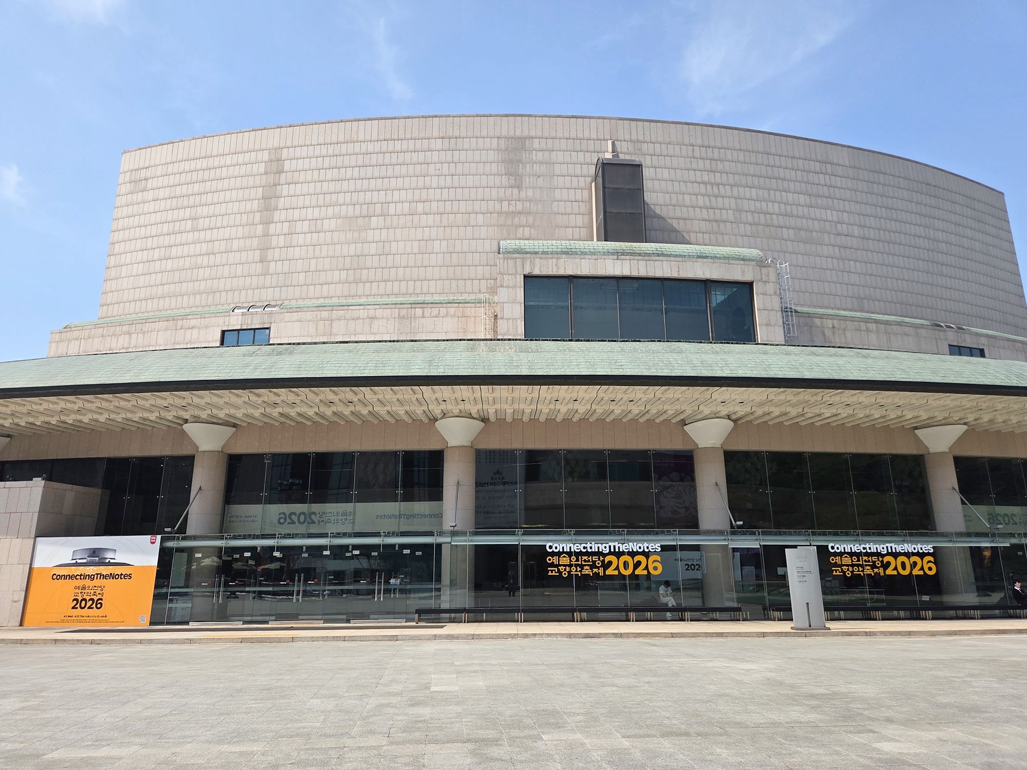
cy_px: 385
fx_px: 682
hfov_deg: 73.9
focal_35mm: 23
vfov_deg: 58.9
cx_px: 514
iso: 80
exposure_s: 1/3882
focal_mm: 5.4
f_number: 1.8
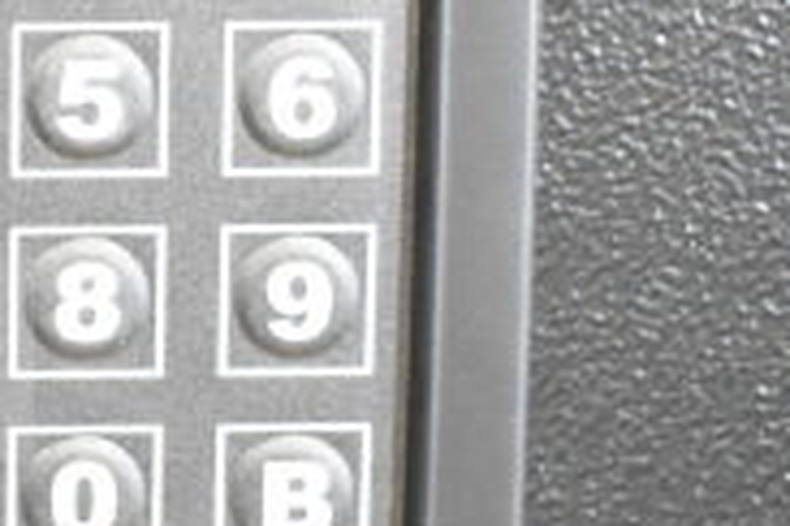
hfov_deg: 12.9
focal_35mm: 150
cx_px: -453
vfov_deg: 9.1
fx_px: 3291
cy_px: 119
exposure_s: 1/50
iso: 6400
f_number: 4.2
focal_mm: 30
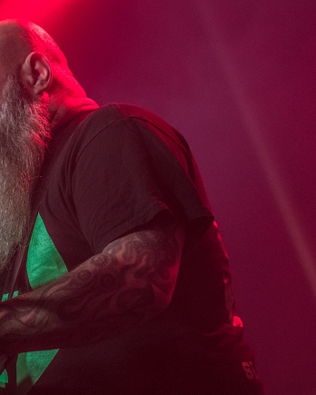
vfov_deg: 11.8
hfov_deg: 9.5
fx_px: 1906
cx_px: 72
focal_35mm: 163
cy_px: 211
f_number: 2.8
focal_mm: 70
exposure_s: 1/100
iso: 1250
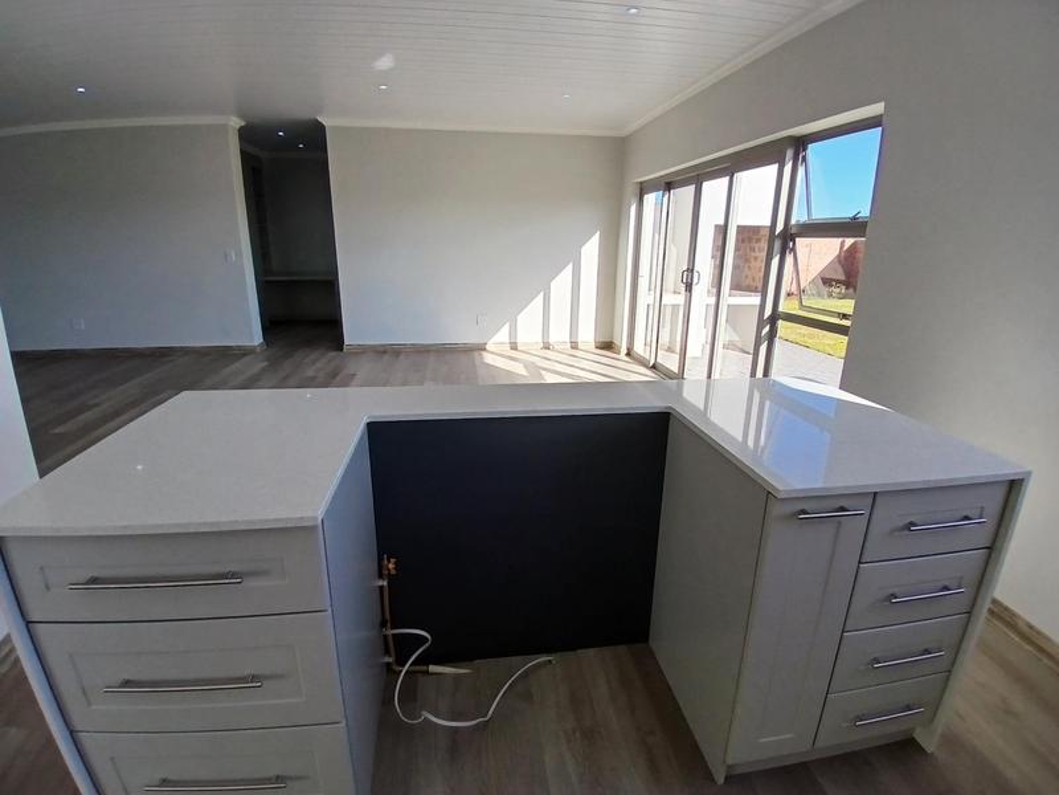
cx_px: 530
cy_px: 398
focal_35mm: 17
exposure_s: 1/252
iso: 50
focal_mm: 1.4
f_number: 2.2
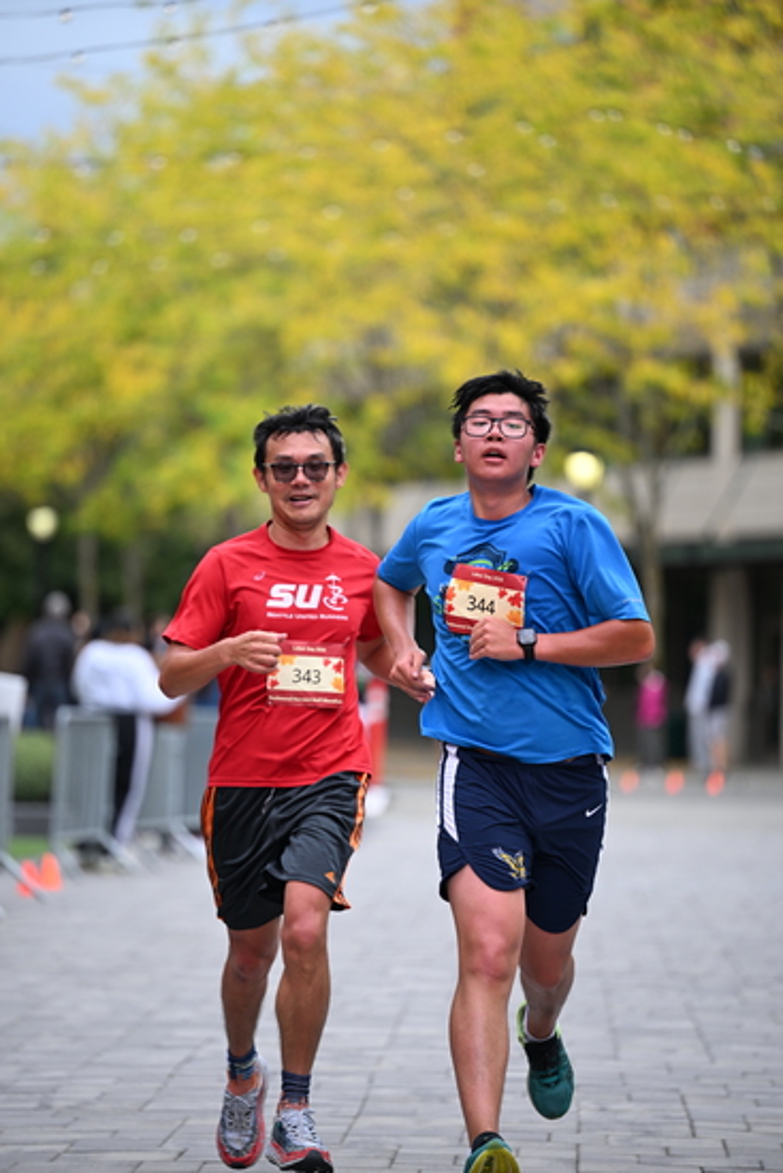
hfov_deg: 8.3
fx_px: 5379
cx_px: 392
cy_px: 586
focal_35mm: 165
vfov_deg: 12.4
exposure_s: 1/2000
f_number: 2.8
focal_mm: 165
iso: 640
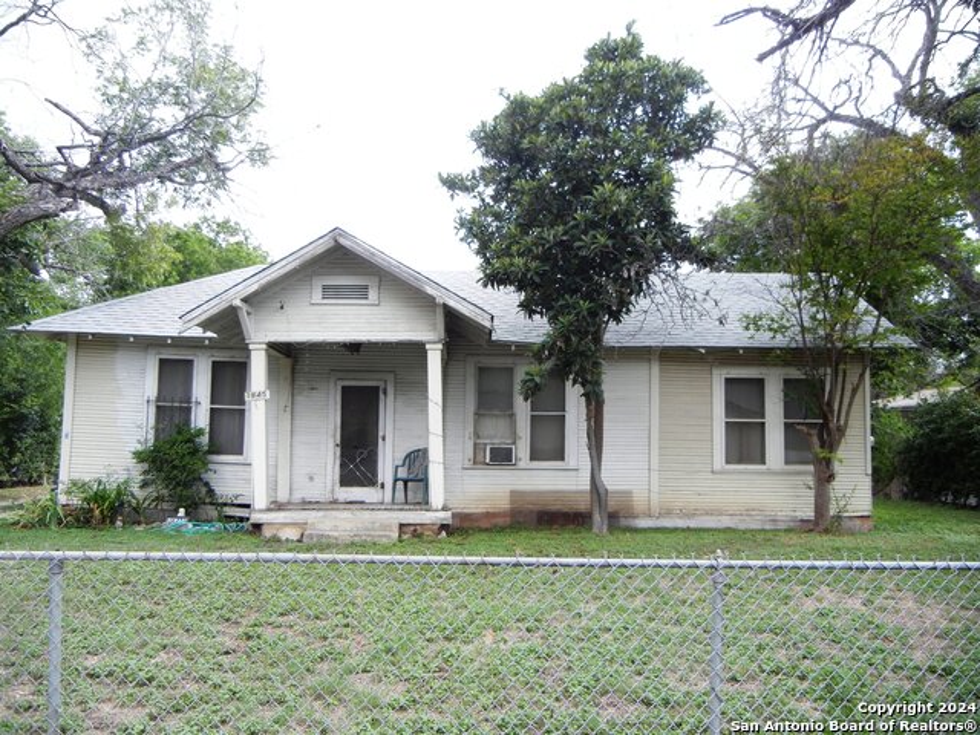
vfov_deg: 46.8
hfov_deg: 60.0
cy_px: 368
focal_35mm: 30
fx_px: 849
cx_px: 490
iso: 160
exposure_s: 1/459
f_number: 3.5
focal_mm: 5.4
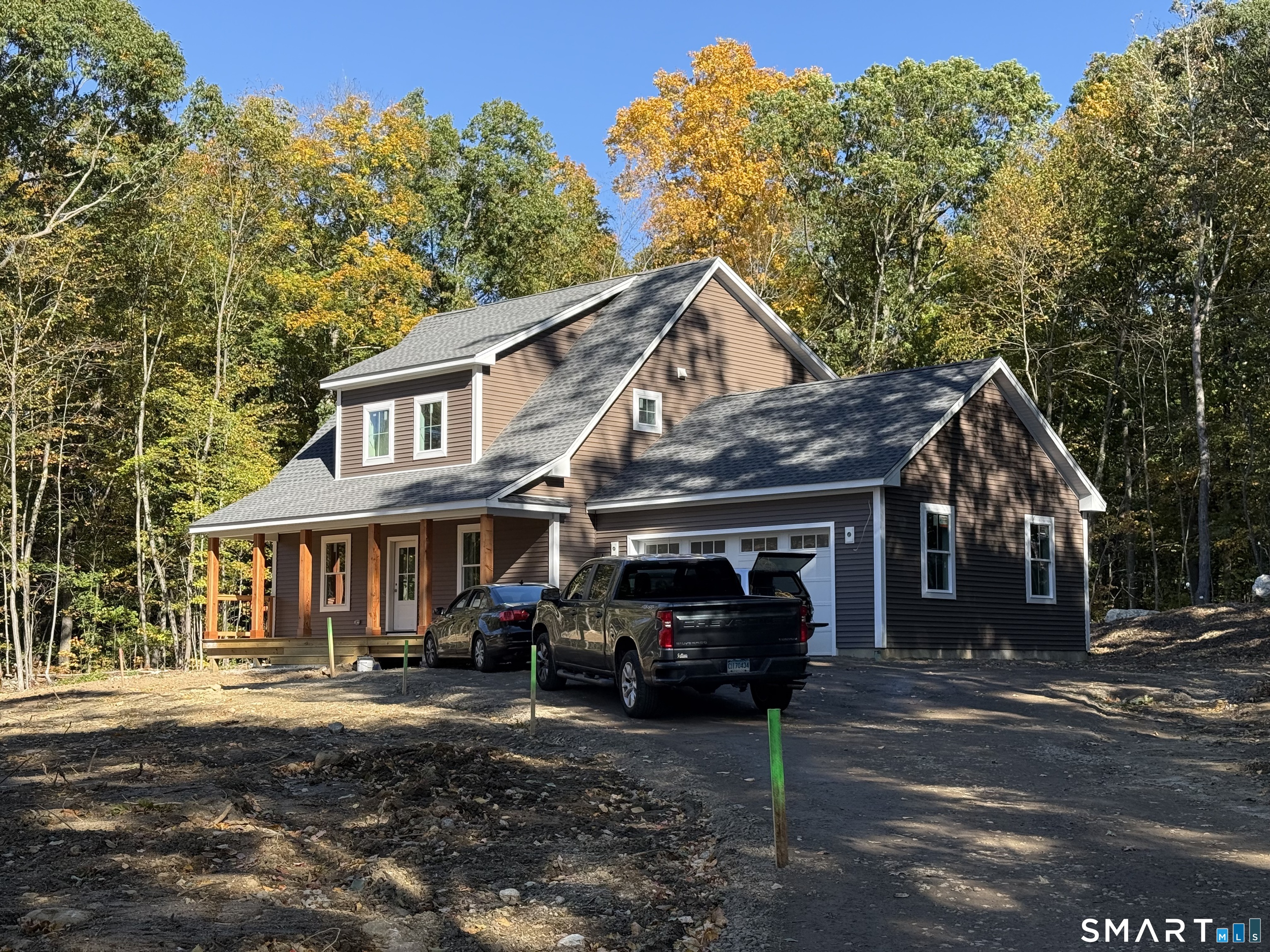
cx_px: 635
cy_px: 476
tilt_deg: +6.8
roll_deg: -0.1
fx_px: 1761
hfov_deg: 39.7
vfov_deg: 30.3
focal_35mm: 48
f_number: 1.78
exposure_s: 1/1608
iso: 64
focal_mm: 6.76
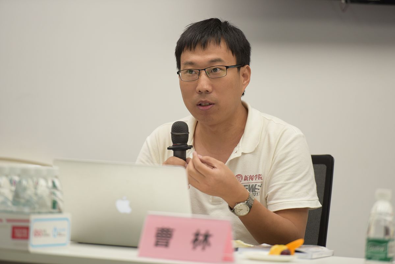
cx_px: 198
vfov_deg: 6.9
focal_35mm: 200
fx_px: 2195
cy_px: 132
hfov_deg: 10.3
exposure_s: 1/200
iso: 640
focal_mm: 200
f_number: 2.8
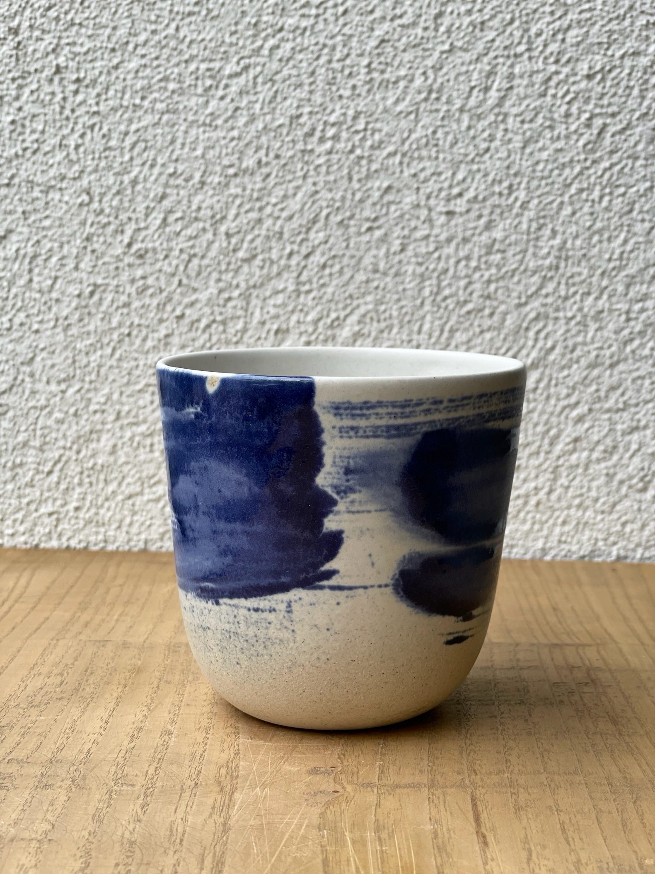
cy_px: 437
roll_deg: -0.6
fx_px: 1312
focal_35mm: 52
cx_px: 328
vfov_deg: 36.8
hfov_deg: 28.0
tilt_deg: -5.5
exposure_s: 1/165
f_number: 2
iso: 25
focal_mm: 6
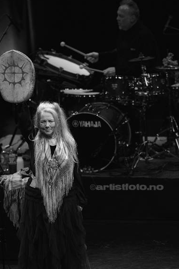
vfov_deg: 5.4
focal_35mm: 381
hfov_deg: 3.6
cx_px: 93
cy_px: 153
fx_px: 2847
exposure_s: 1/800
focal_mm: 300
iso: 2500
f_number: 2.8
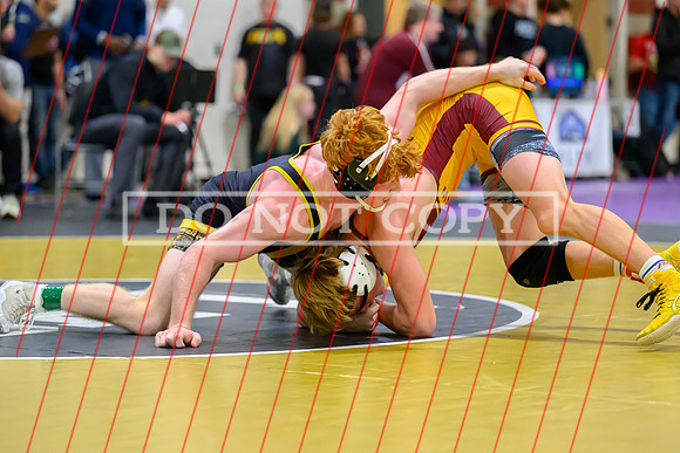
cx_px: 302
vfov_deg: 10.5
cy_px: 228
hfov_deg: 15.7
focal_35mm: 130
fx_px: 2460
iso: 6400
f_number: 2.8
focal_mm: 115
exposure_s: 1/640
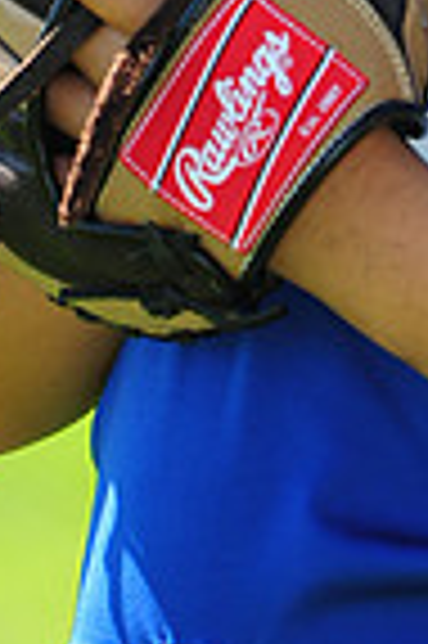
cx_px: 514
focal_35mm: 813
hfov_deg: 1.7
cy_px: -468
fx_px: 14533
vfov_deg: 2.5
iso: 200
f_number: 5.6
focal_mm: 200
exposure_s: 1/320
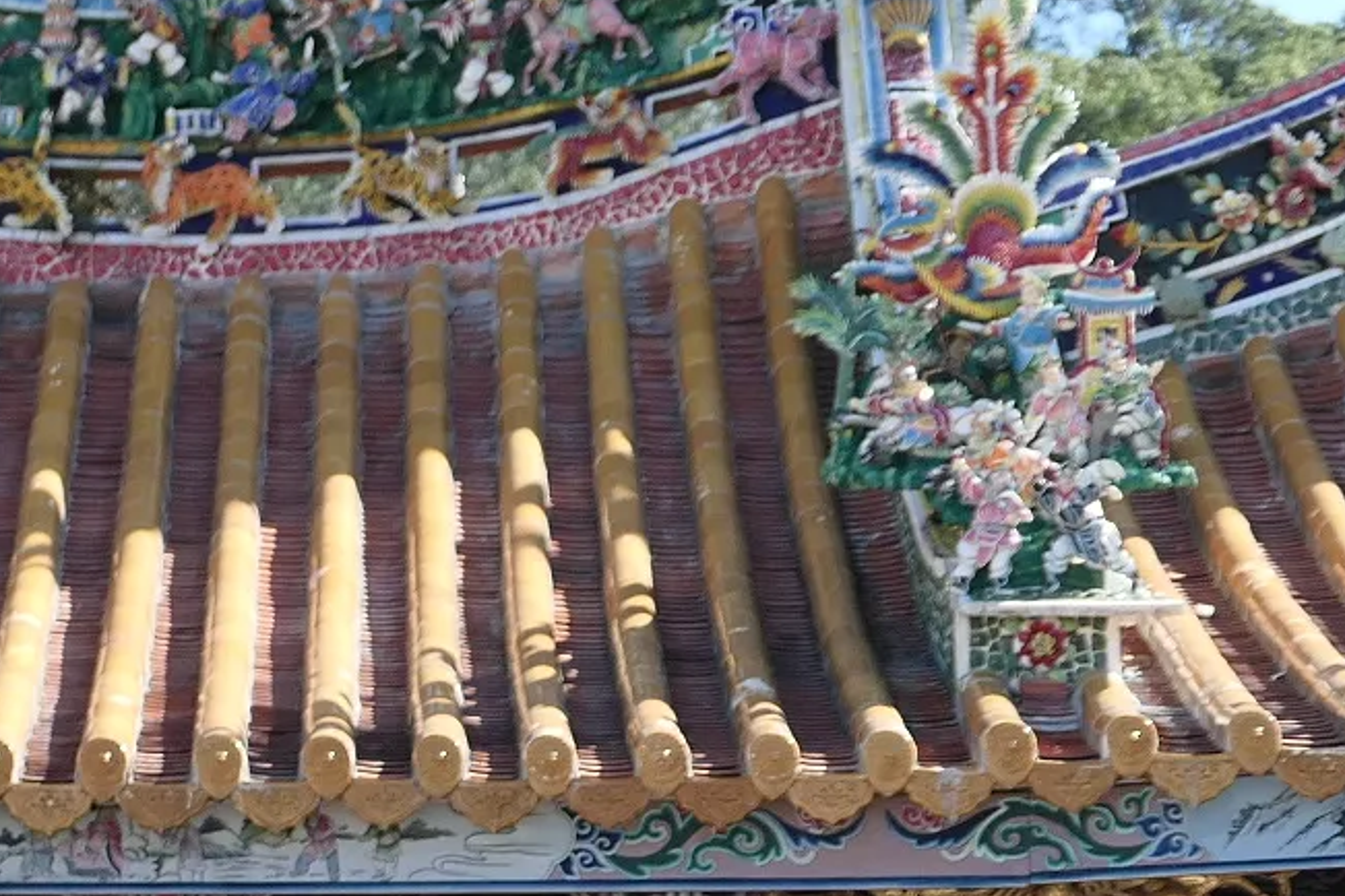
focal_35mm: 185
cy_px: 1363
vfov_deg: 7.3
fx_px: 6911
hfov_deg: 11.0
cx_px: 83
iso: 125
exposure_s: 1/800
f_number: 2.8
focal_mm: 16.1
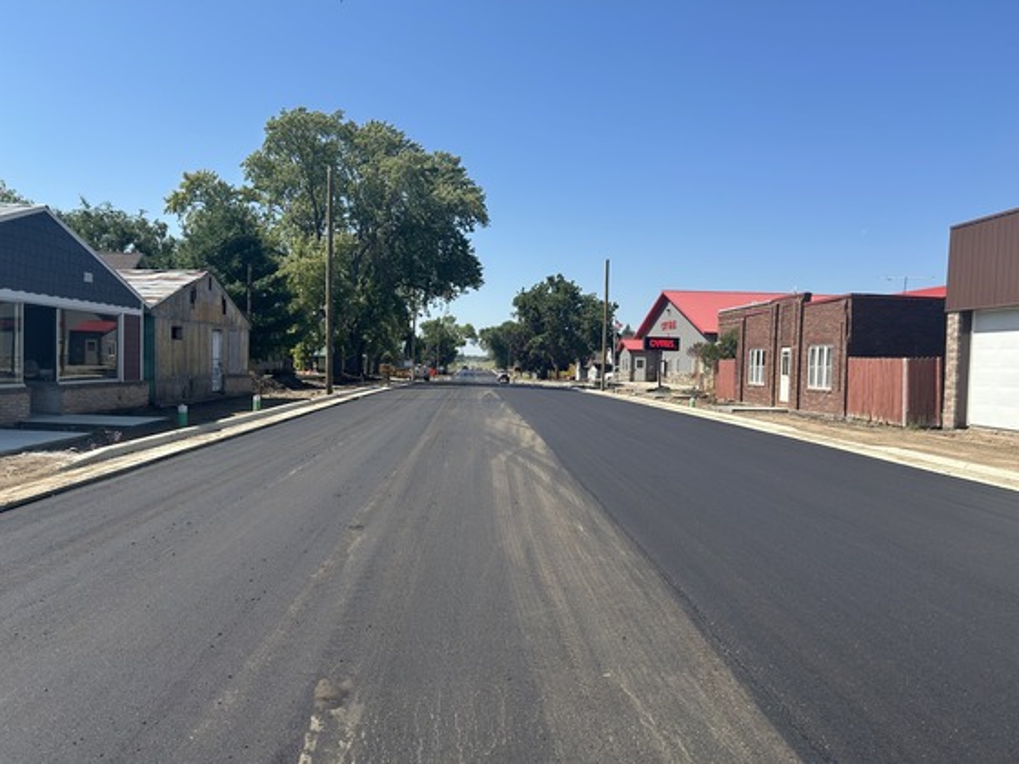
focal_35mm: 26
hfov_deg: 67.3
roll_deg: +0.8
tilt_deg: -2.0
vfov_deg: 53.1
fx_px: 765
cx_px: 510
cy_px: 382
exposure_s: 1/3257
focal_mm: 5.7
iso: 50
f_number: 1.5
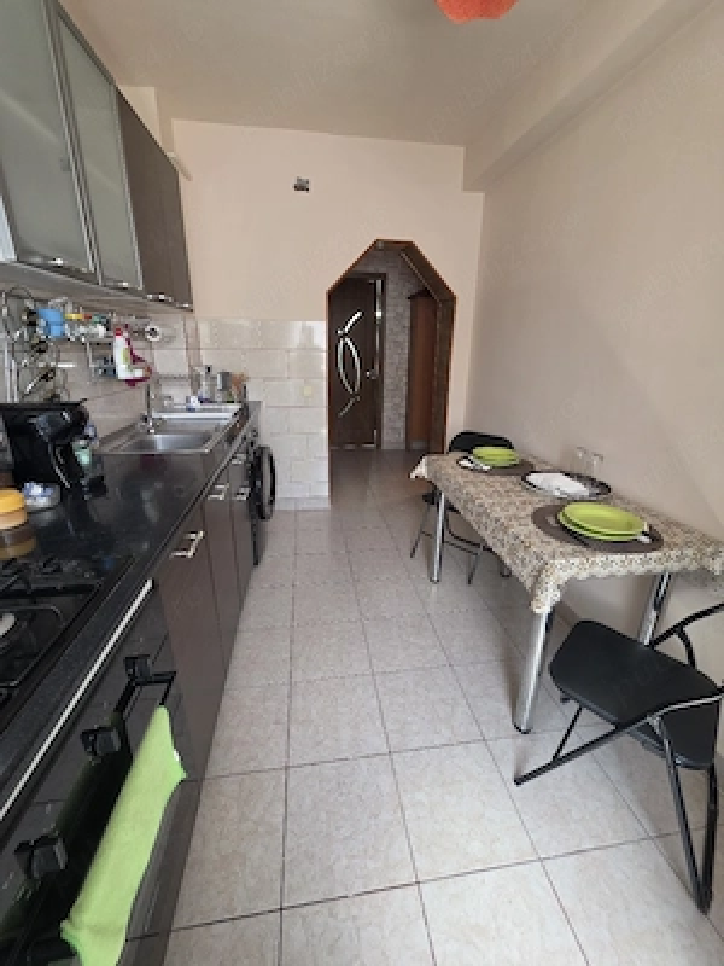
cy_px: 483
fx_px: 363
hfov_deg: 89.9
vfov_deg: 106.2
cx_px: 362
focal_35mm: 13
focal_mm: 2.2
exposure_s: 1/101
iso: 250
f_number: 1.9
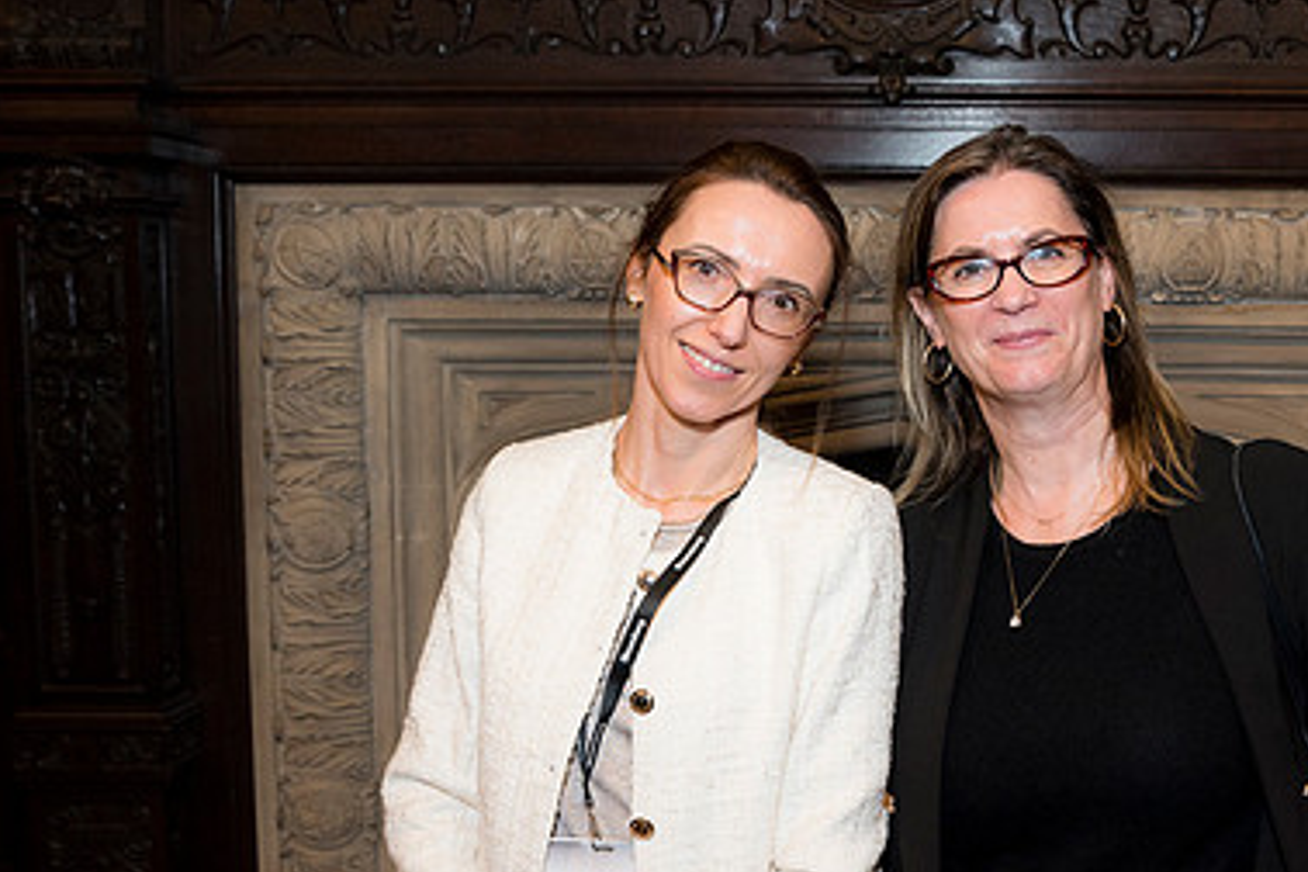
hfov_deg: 39.2
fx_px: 1780
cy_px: 462
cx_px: 992
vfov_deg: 27.5
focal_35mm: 49
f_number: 5
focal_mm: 29
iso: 800
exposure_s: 1/125
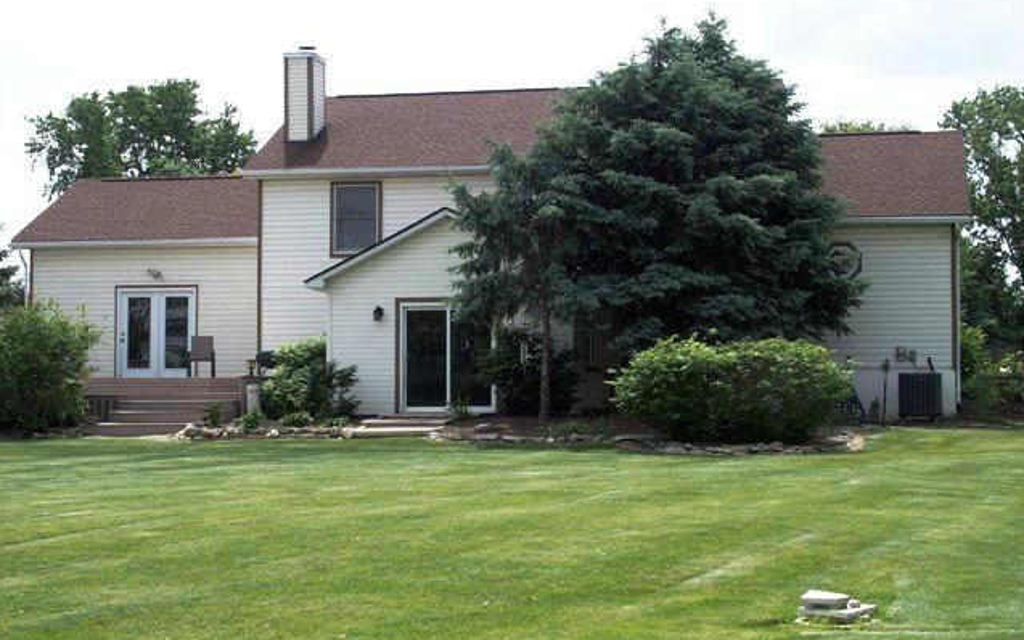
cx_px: 513
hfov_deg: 31.1
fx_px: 1842
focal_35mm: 66
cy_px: 310
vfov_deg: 19.7
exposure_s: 1/500
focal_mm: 13.2
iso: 100
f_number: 4.5
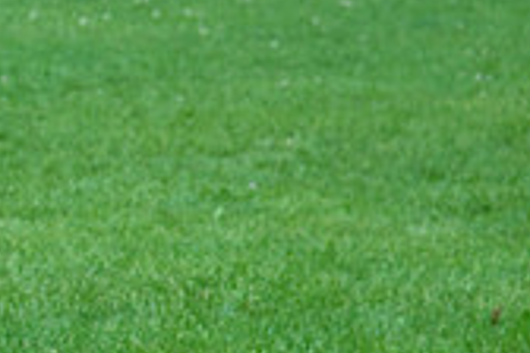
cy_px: 181
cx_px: -274
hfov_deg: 4.9
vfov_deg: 3.3
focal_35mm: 414
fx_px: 6095
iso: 320
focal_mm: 120
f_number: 5.6
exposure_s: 1/1250
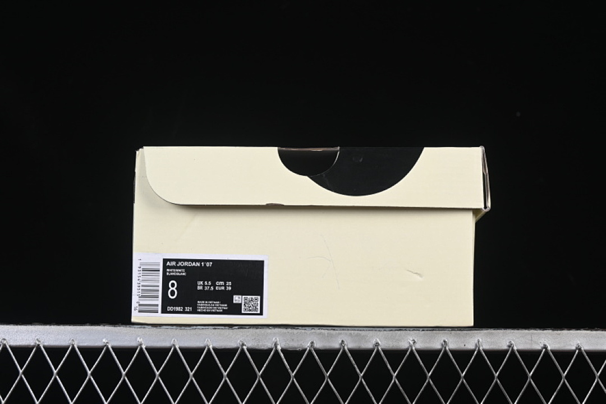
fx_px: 1262
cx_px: 303
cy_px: 202
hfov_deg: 27.0
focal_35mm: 75
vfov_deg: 18.2
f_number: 8
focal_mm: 50
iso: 160
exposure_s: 1/80
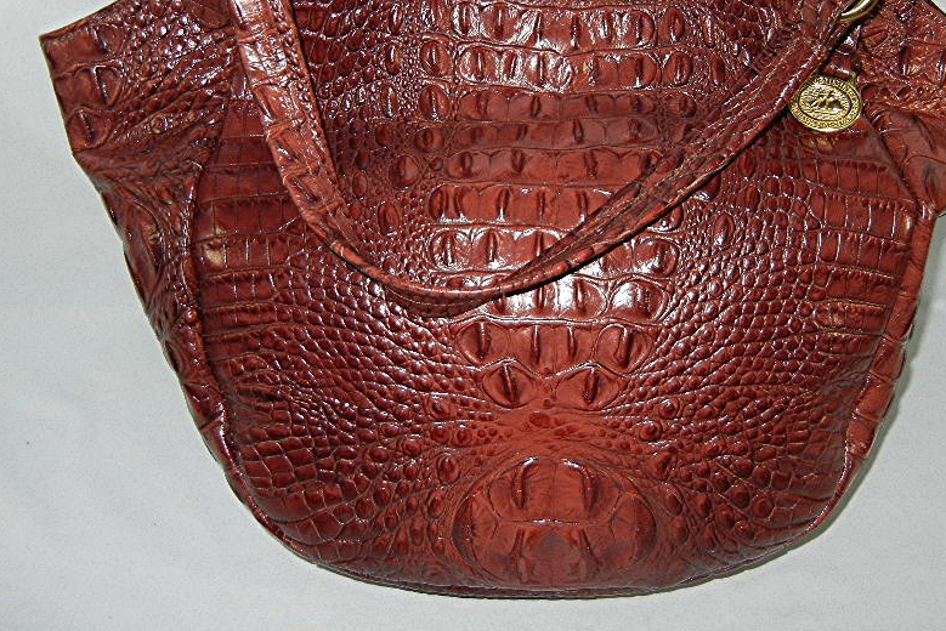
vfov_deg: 32.1
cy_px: 167
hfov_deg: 47.3
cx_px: 540
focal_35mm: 41
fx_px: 1078
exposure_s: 1/30
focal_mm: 5.4
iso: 200
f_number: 7
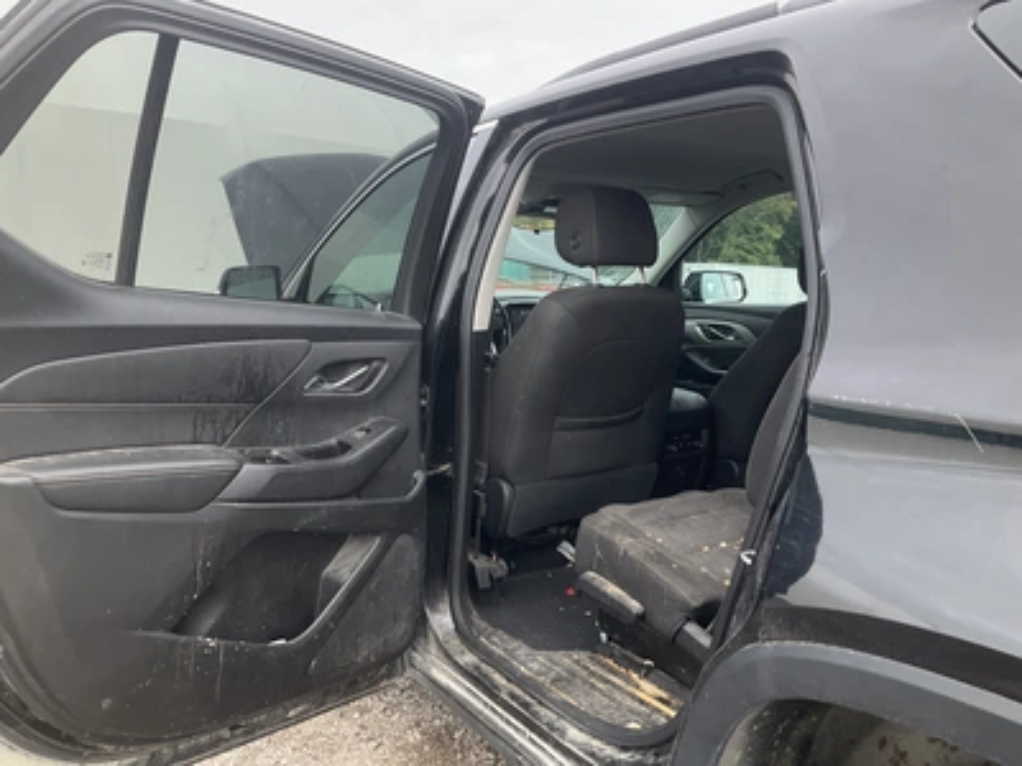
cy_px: 383
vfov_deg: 48.2
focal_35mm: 29
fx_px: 856
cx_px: 511
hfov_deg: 61.7
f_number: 1.8
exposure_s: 1/274
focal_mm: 3
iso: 25
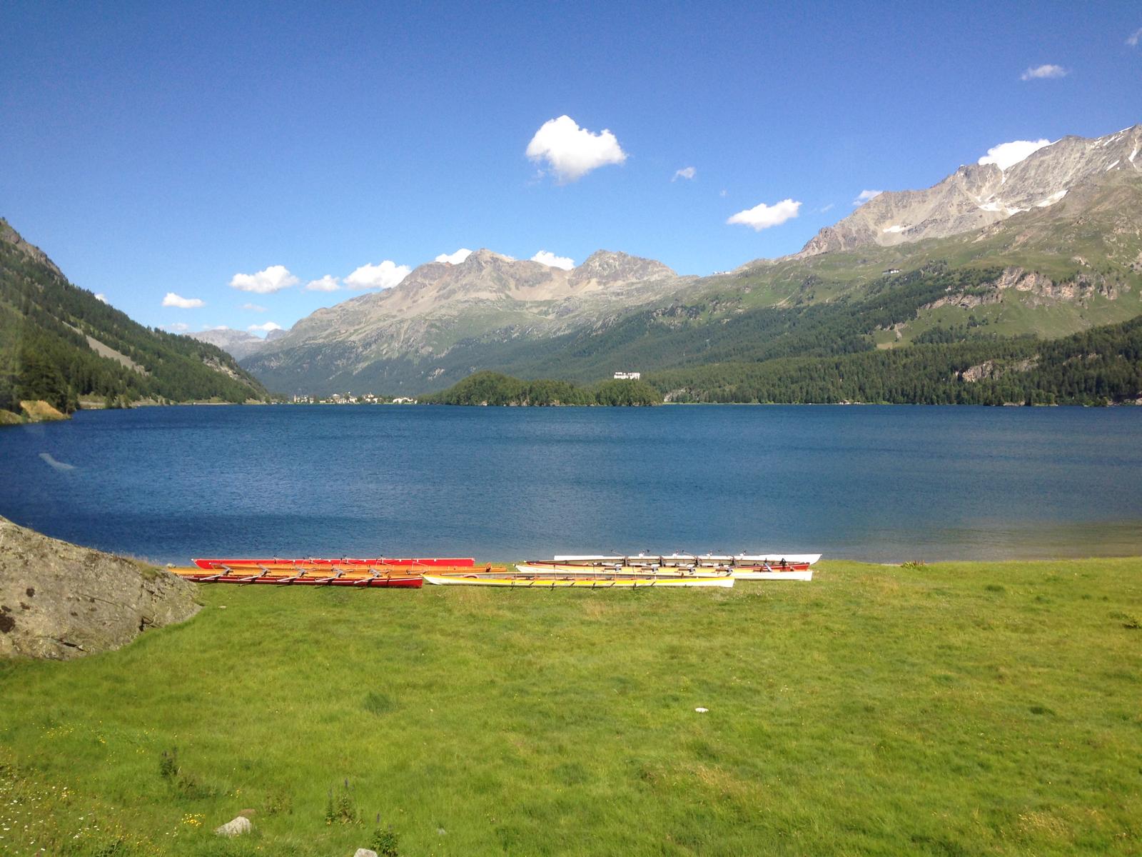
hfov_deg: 55.4
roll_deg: +0.5
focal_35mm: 33
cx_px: 571
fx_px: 1089
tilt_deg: -3.1
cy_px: 428
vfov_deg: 42.9
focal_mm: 4.12
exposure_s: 1/183
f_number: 2.4
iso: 50
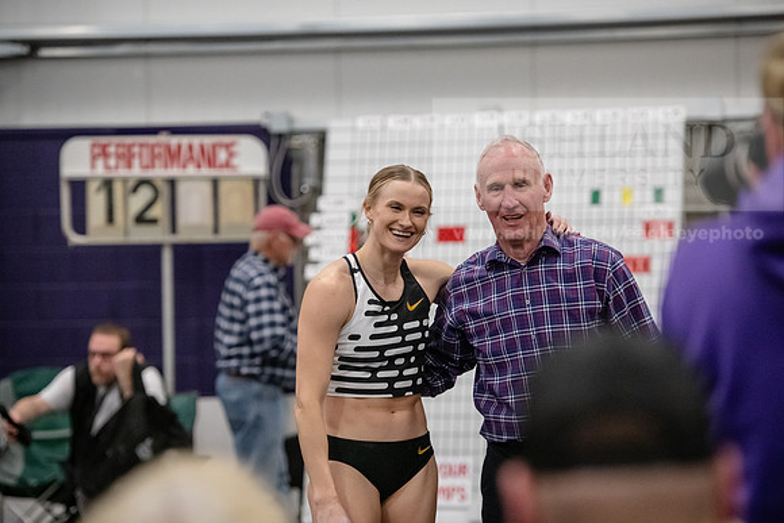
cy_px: 262
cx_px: 392
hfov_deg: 15.8
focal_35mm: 130
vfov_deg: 10.6
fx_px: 2832
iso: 6400
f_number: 2.8
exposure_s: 1/800
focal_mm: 130
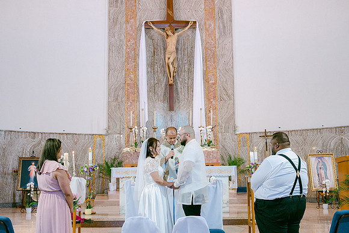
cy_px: 116
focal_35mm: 44
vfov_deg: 30.5
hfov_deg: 44.5
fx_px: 426
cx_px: 174
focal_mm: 44
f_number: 8
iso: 5000
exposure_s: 1/125
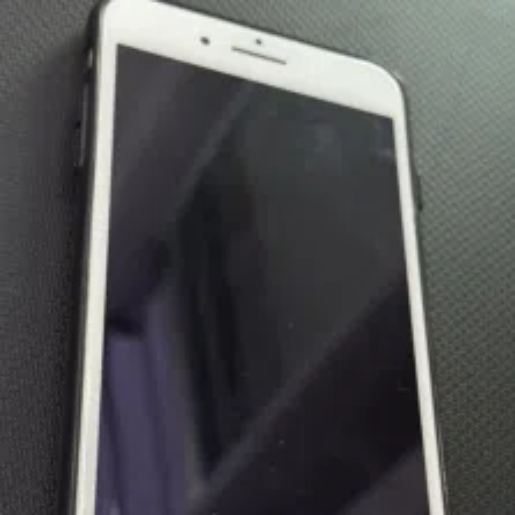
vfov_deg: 22.6
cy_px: 370
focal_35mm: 76
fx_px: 1279
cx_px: 226
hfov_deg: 22.7
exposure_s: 1/25
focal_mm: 6.86
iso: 640
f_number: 1.78
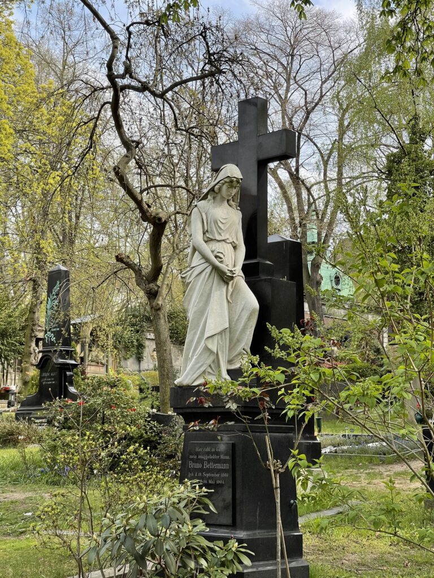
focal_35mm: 64
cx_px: 217
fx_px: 1070
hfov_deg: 22.9
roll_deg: -1.2
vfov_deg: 30.3
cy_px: 289
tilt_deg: +9.7
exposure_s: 1/598
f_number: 2.2
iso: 20
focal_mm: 7.5
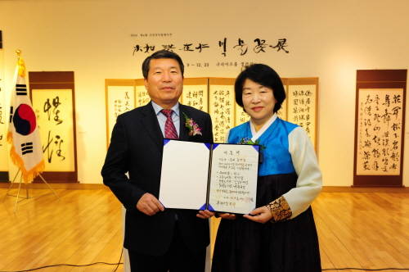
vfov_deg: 41.0
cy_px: 136
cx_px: 204
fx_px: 363
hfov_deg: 58.8
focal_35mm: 32
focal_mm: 32
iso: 1600
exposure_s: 1/60
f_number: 6.3
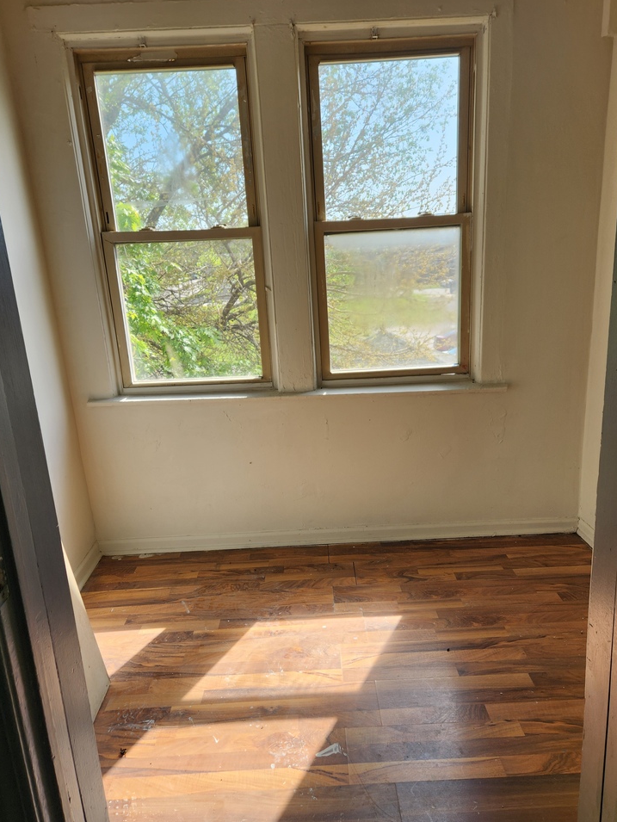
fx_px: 617
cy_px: 427
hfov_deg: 53.1
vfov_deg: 67.3
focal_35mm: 26
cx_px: 312
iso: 20
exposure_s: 1/496
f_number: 1.8
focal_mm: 5.4
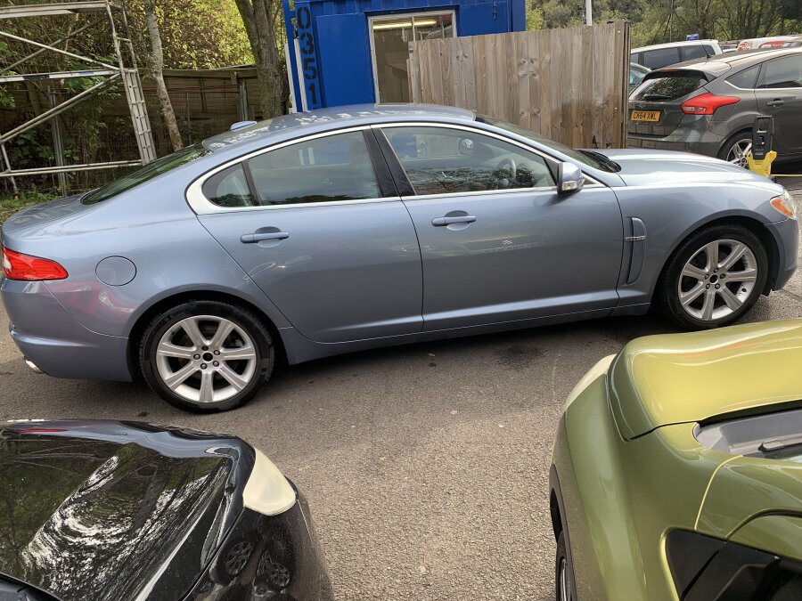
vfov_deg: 53.1
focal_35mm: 26
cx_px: 401
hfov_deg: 67.3
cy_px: 300
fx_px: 602
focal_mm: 4.25
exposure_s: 1/326
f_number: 1.8
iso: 25
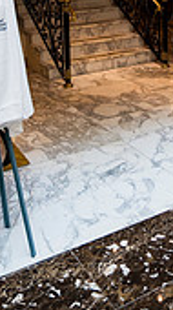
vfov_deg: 34.9
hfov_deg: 23.6
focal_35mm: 50
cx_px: 133
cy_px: -40
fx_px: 410
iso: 800
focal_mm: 18
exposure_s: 1/125
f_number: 3.5
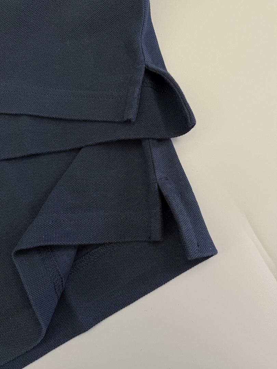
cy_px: 184
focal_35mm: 24
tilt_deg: -83.0
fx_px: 256
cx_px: 138
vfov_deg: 71.6
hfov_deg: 56.8
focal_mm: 6.76
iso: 100
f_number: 1.78
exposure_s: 1/50
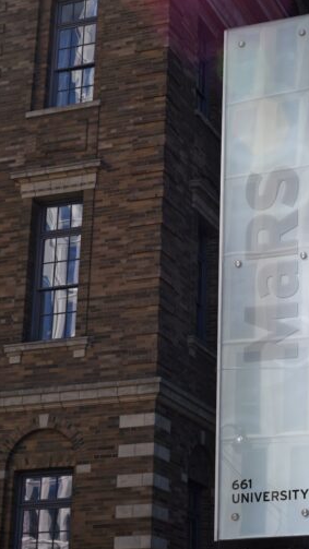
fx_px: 1165
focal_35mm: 80
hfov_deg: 14.8
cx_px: 311
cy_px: 277
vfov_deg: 26.5
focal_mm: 50
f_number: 13
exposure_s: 1/320
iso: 400
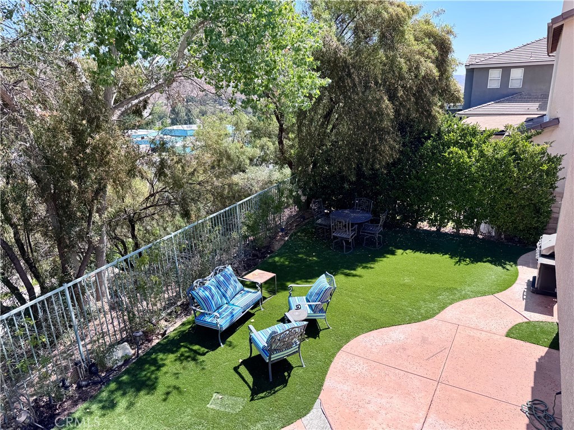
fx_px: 398
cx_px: 287
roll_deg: +1.3
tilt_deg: -17.8
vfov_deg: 56.8
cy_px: 215
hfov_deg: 71.6
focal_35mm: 24
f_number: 1.78
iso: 80
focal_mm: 6.76
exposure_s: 1/1215
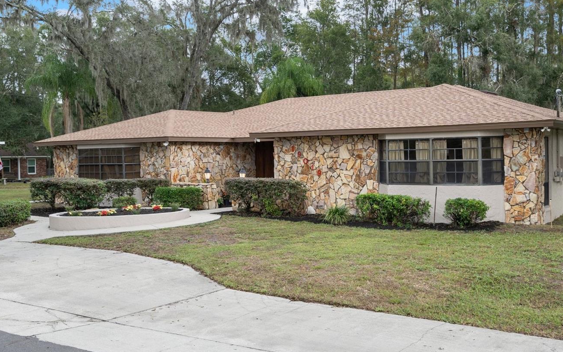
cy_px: 170
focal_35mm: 40
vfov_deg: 32.0
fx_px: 614
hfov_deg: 49.0
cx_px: 335
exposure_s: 1/60
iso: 320
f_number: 8
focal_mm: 32
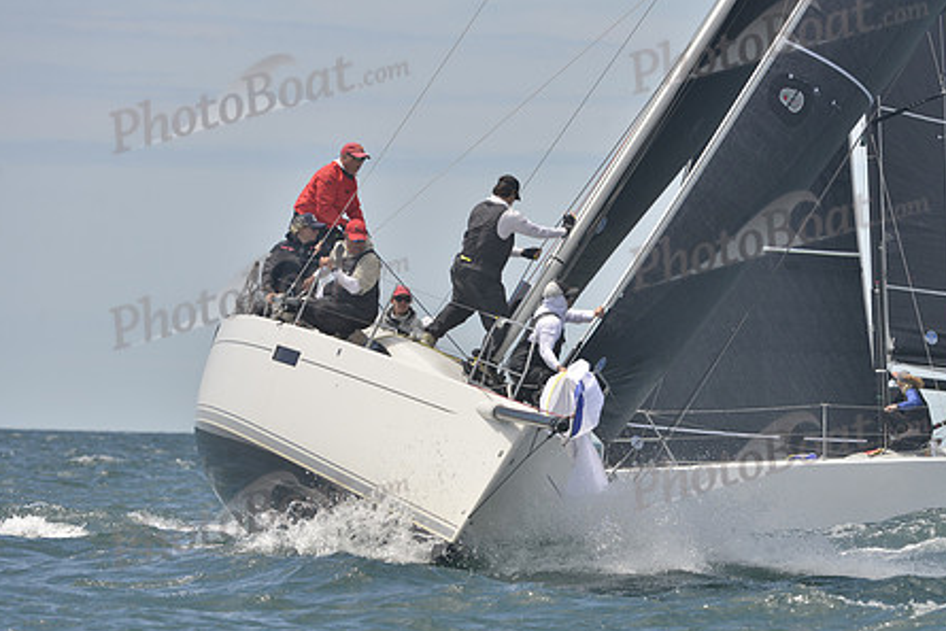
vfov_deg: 4.8
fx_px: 7544
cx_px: 521
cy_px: 375
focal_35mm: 287
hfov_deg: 7.2
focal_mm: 220
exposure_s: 1/1000
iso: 280
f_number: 8
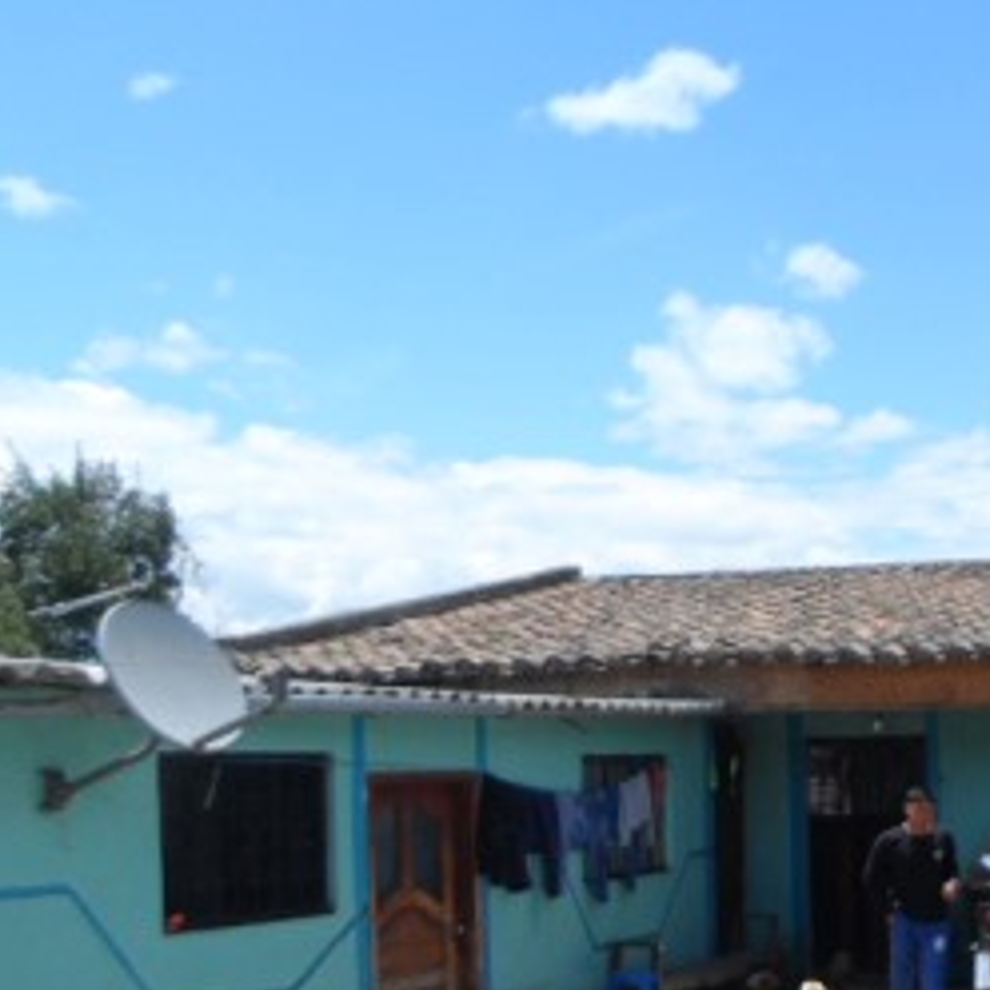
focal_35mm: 57
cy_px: 782
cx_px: 1194
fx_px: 1844
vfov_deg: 29.4
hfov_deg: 26.6
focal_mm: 4.5
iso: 80
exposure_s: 1/1500
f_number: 2.5
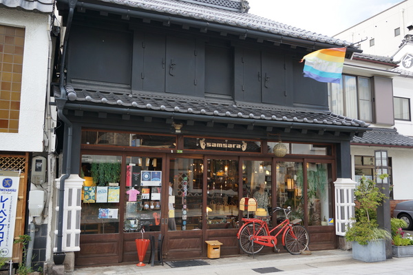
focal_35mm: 33
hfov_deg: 57.3
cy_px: 138
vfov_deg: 39.9
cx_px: 206
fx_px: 378
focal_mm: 22
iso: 100
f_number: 4.5
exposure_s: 1/80
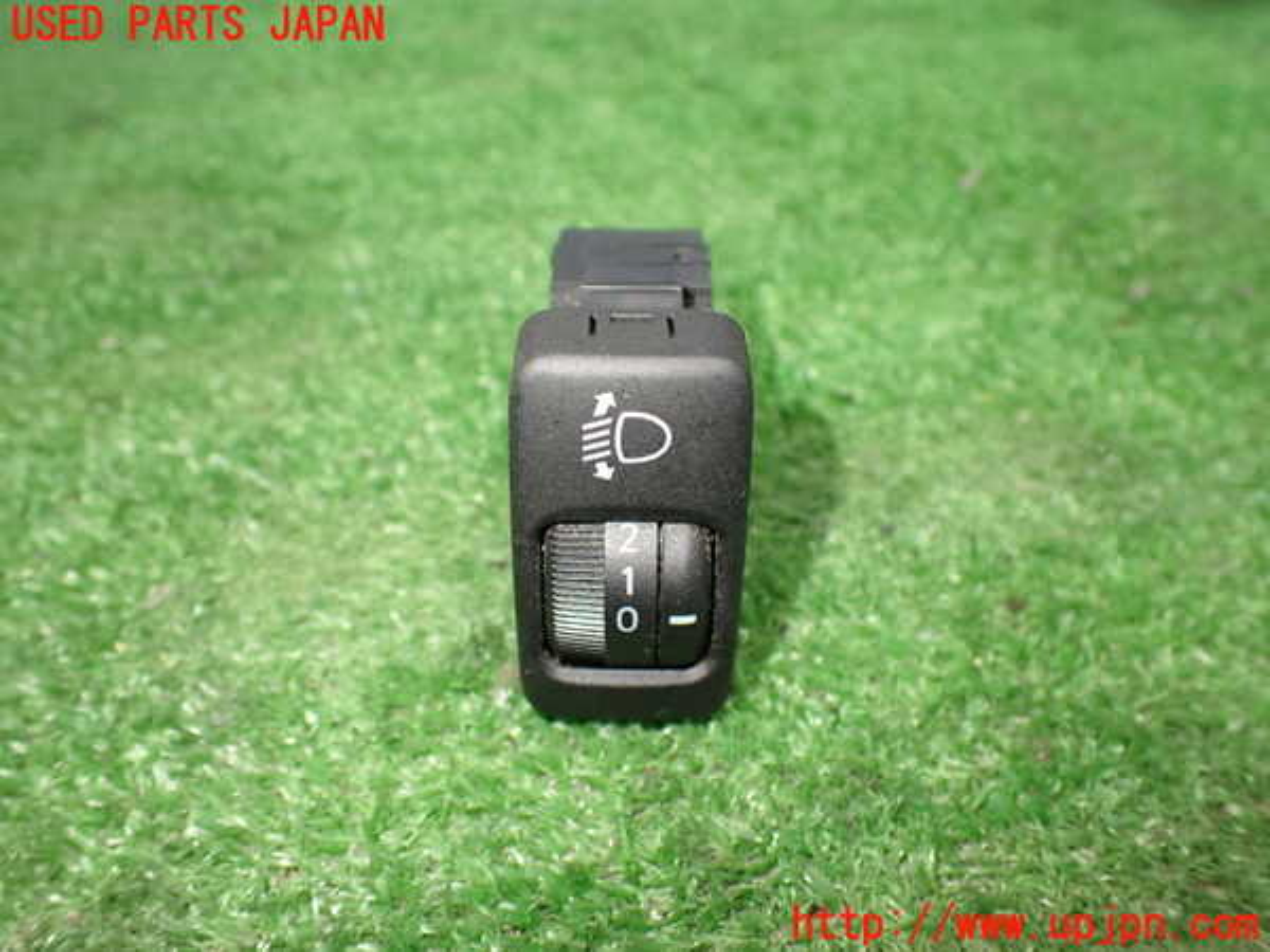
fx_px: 1101
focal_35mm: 30
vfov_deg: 46.8
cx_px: 635
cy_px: 476
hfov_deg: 60.0
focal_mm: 5.4
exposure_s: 1/80
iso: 800
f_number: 2.3
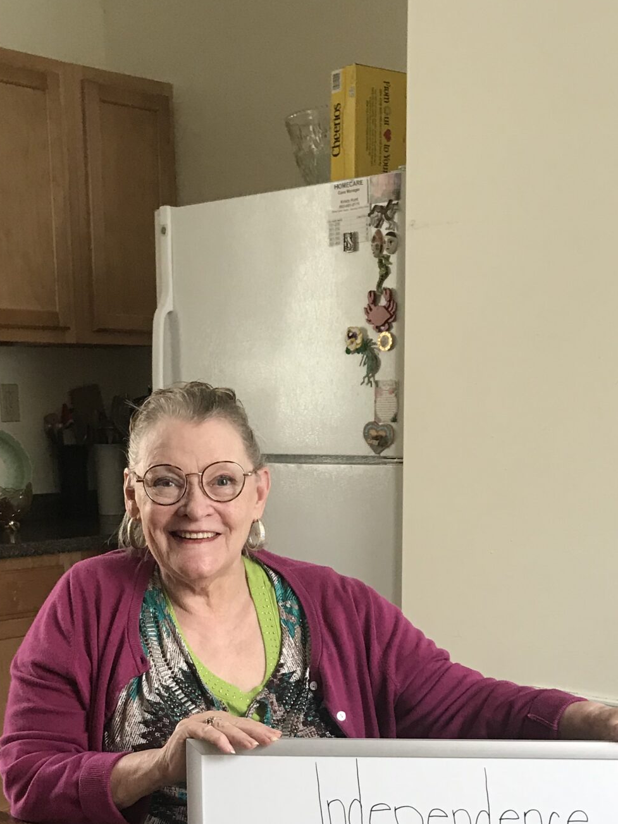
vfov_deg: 33.1
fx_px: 1309
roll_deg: +2.2
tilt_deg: -13.4
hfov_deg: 26.5
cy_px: 741
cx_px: 264
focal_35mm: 55
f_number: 1.8
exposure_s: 1/30
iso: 25
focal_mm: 3.99
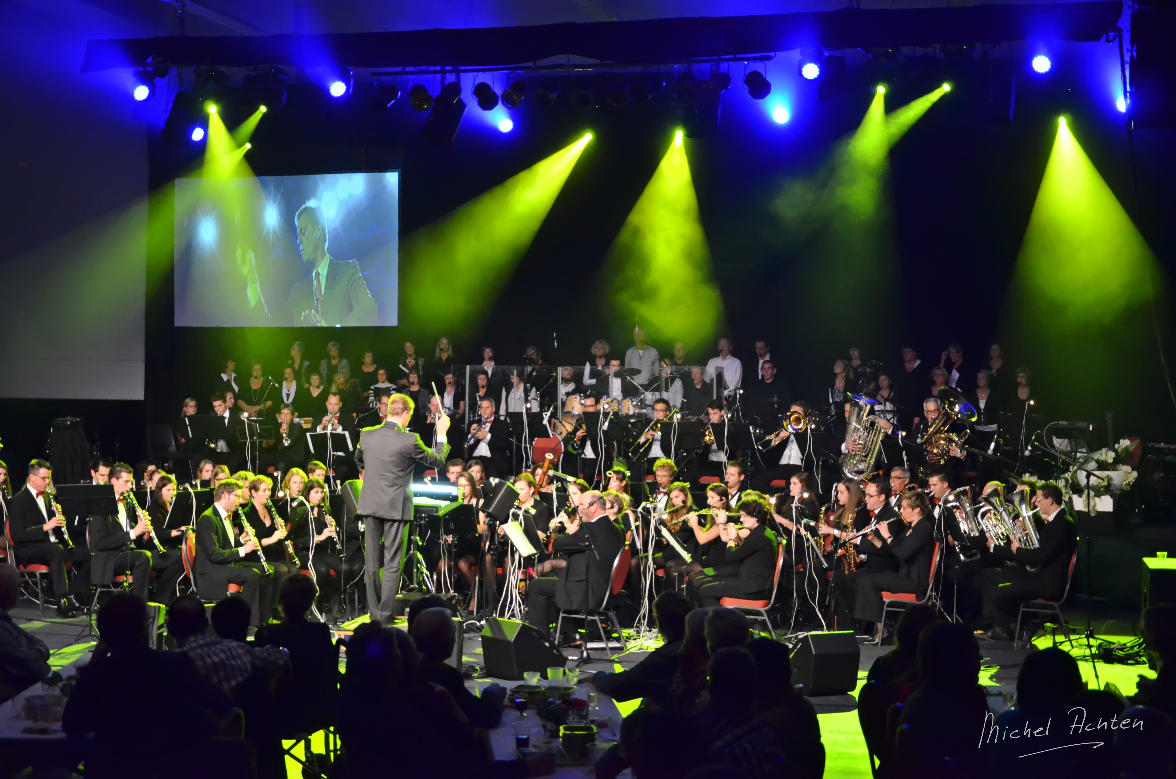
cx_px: 588
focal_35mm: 52
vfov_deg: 25.6
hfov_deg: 37.9
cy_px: 390
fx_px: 1711
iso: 2500
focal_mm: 35
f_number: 4.5
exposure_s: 1/80
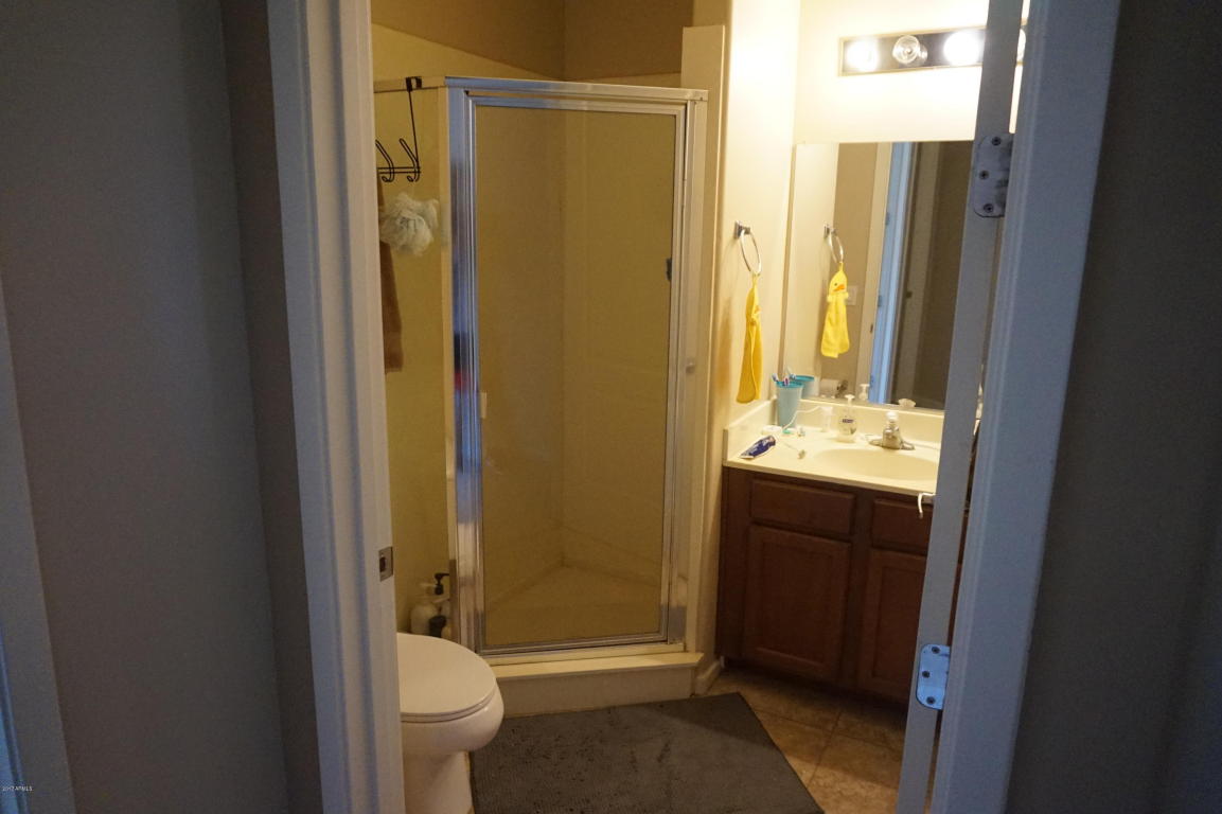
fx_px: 814
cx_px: 611
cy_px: 407
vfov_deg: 53.1
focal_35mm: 24
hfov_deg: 73.8
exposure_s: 1/160
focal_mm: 16
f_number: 3.5
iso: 3200
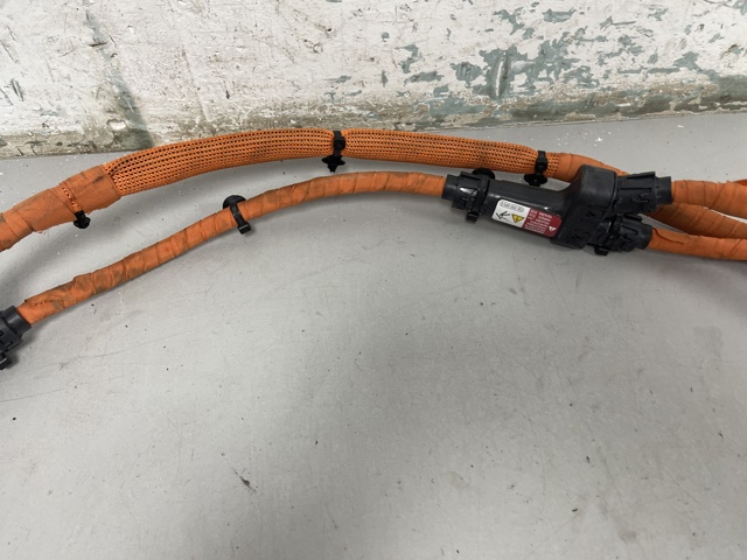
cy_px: 280
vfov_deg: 54.9
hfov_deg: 69.4
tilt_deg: -55.1
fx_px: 539
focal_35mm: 25
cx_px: 374
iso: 125
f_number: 1.6
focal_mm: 5.1
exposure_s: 1/100
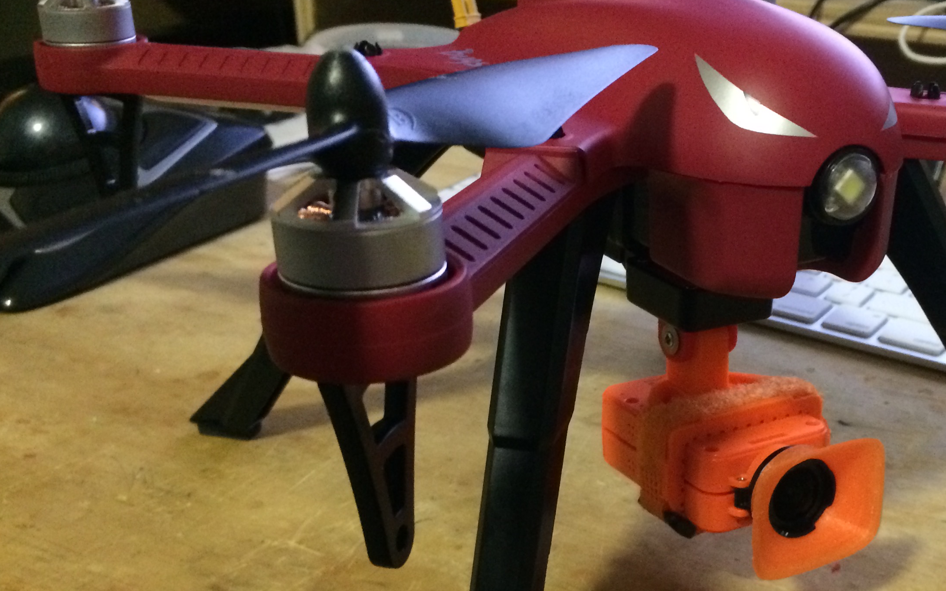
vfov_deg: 27.7
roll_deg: -1.8
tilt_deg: -27.1
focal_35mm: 46
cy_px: 428
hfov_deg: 42.4
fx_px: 1186
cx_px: 692
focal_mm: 4.15
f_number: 2.2
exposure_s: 1/15
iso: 500
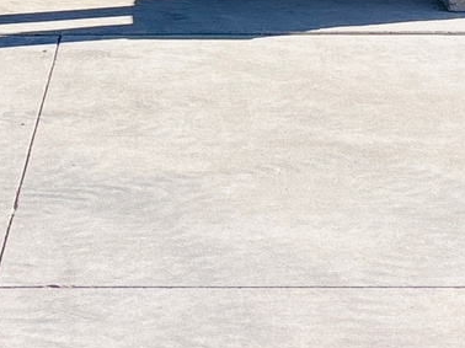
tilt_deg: +3.9
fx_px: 1893
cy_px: -461
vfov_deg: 9.5
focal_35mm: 141
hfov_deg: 14.0
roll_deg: +0.2
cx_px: 212
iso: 50
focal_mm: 5.96
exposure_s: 1/3021
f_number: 1.6
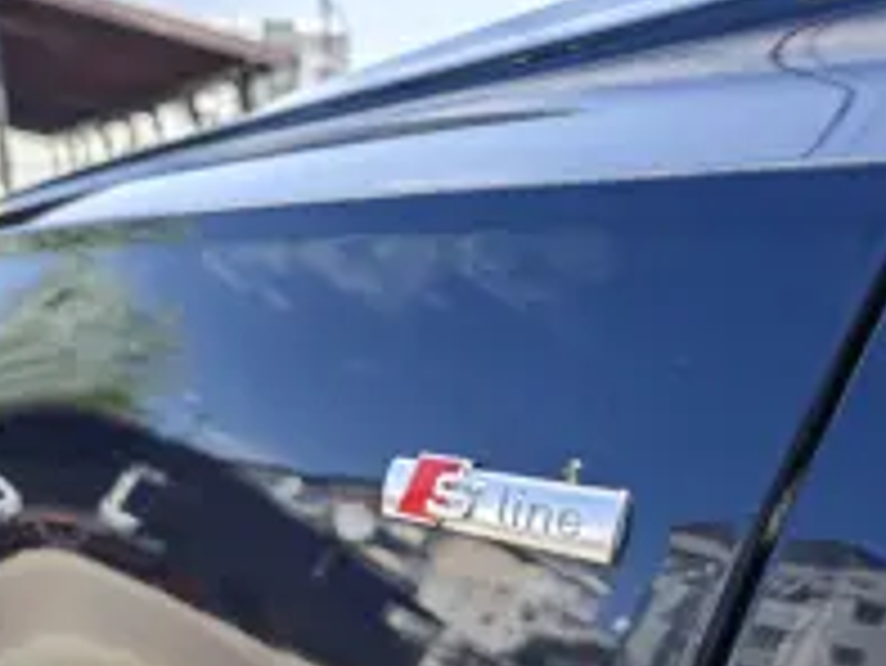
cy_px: 428
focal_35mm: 42
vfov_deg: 34.2
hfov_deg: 44.7
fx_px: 1076
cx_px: 490
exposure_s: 1/244
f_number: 1.6
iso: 50
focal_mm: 6.55
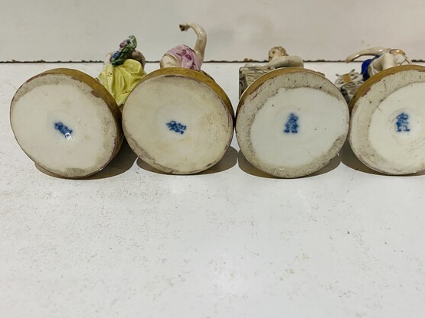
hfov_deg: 59.9
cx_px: 232
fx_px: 368
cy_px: 146
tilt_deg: -32.2
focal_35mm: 30
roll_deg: +1.4
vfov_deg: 46.7
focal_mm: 4.25
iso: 250
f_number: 1.8
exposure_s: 1/60
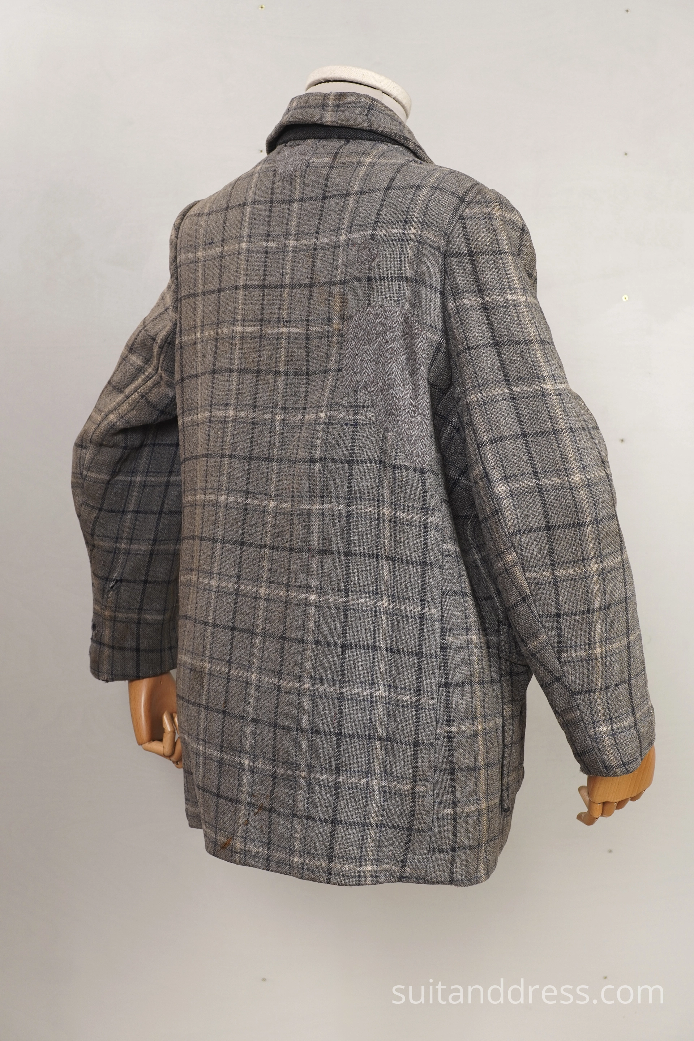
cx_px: 347
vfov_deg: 41.1
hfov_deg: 28.1
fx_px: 1388
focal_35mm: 48
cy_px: 520
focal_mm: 32
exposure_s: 1/25
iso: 320
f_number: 5.6
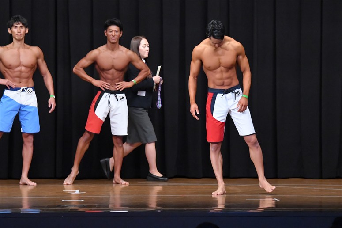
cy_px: 114
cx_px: 171
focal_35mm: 202
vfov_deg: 6.8
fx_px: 1918
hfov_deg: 10.2
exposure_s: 1/400
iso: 8000
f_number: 5.6
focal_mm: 135
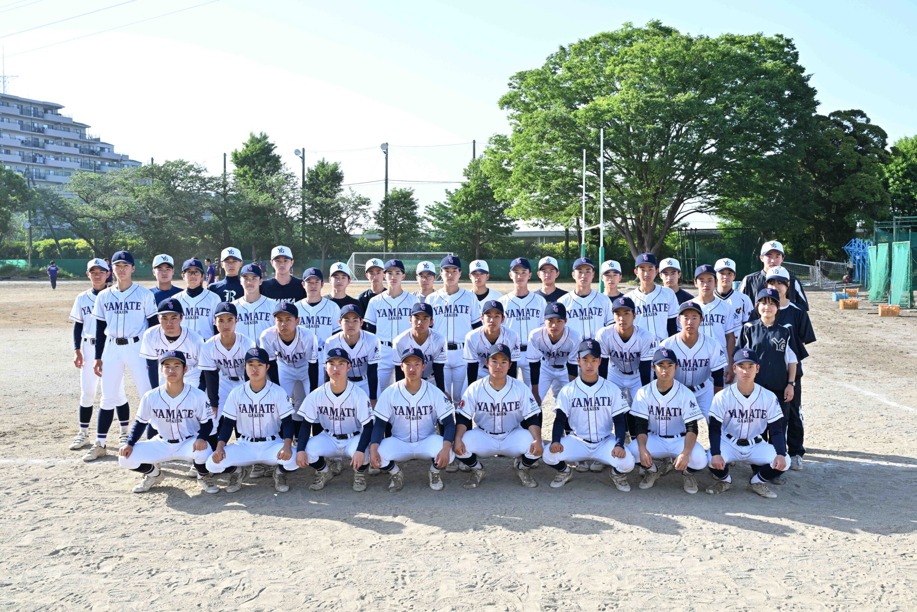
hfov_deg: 57.2
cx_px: 458
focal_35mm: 33
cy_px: 306
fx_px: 841
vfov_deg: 40.0
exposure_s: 1/400
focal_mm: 33
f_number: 7.1
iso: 400
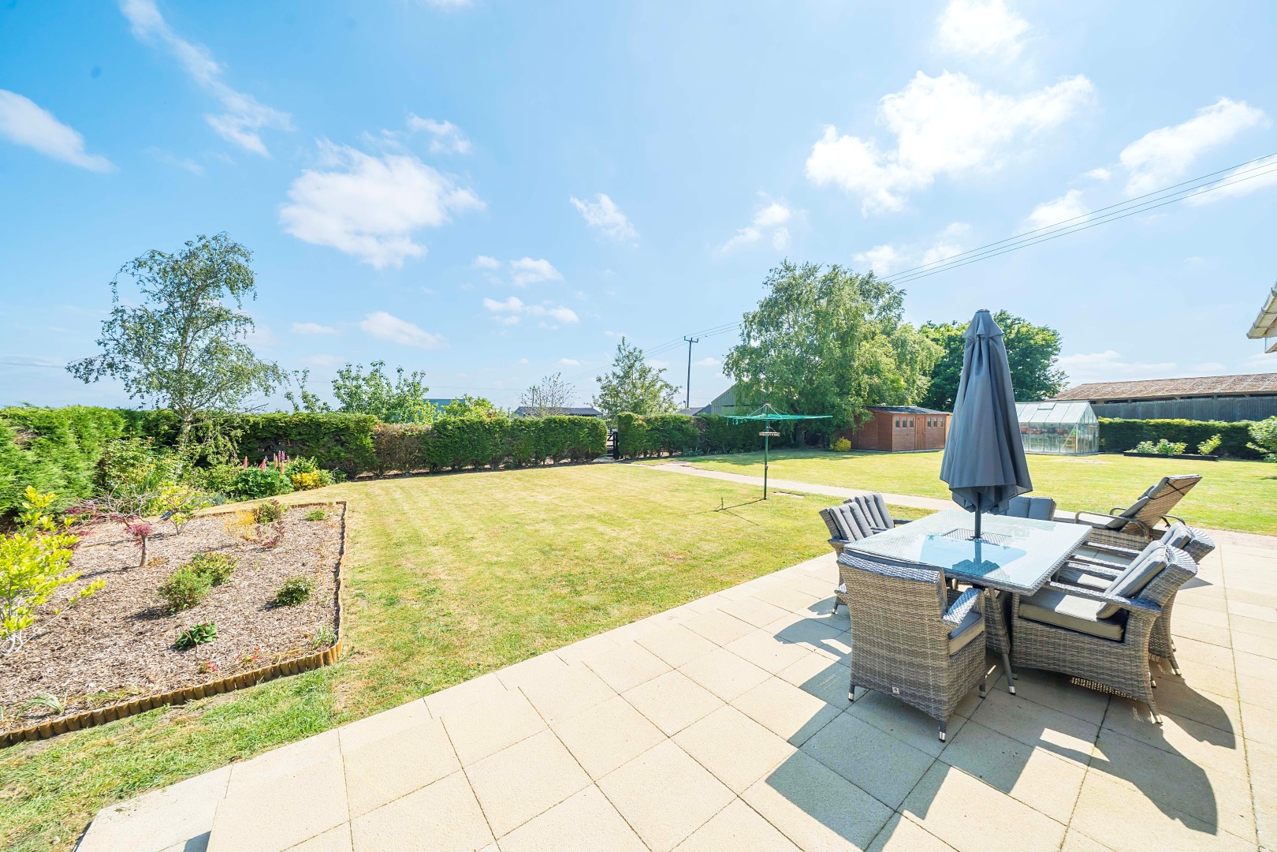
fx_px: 426
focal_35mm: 12
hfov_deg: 112.6
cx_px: 638
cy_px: 426
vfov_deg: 90.0
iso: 400
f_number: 8
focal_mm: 12
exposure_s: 1/640
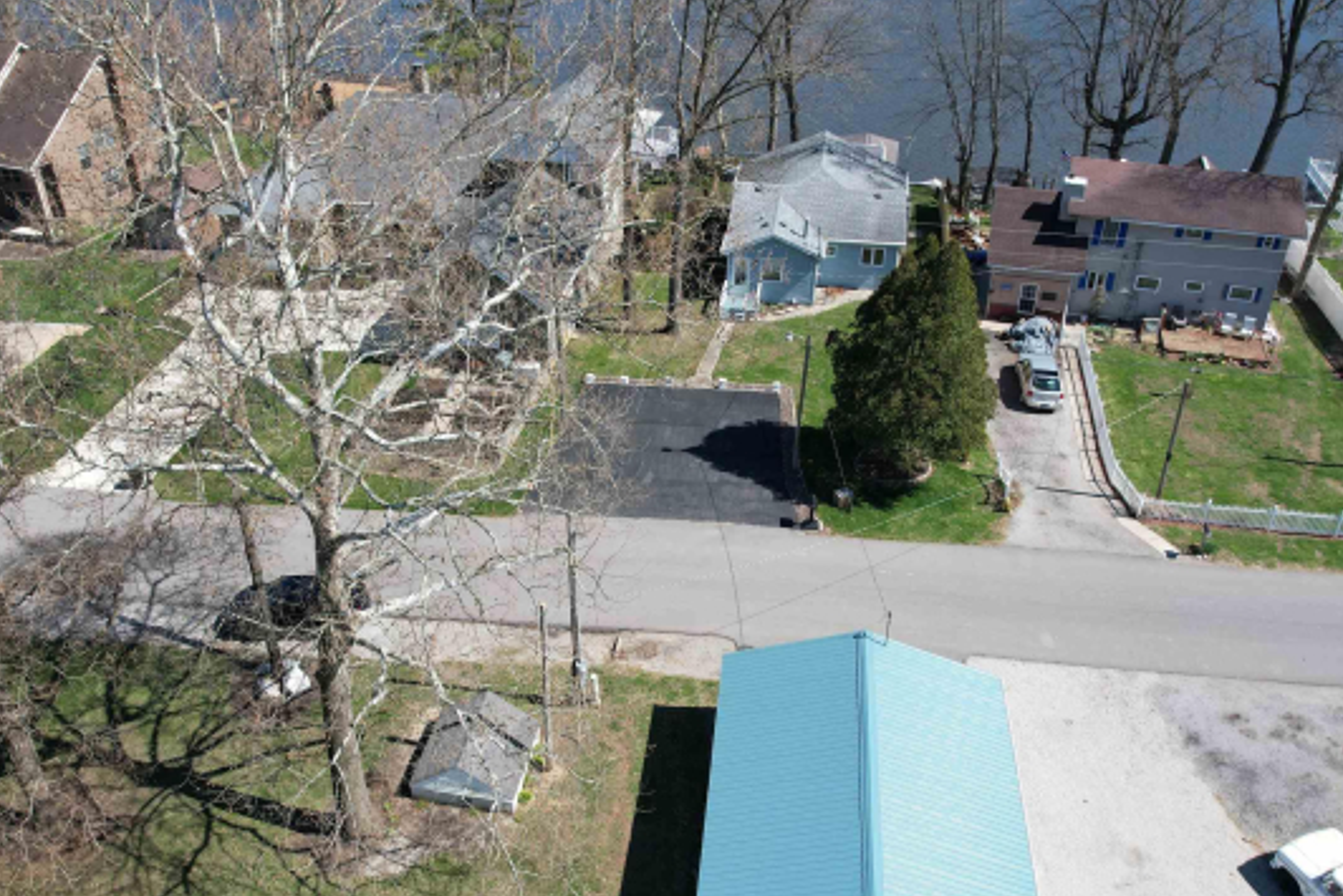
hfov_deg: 60.3
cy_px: 497
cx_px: 646
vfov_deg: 42.3
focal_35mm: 31
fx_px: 1157
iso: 100
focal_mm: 8.38
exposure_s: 1/1250
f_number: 2.8
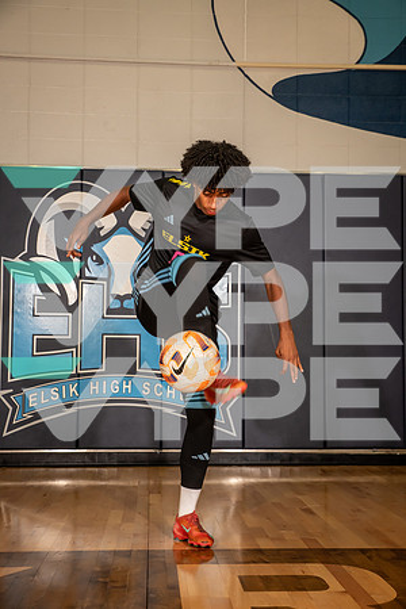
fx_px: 880
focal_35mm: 52
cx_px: 203
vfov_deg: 38.2
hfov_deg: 26.0
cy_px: 304
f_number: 6.3
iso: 800
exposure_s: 1/320
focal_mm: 52
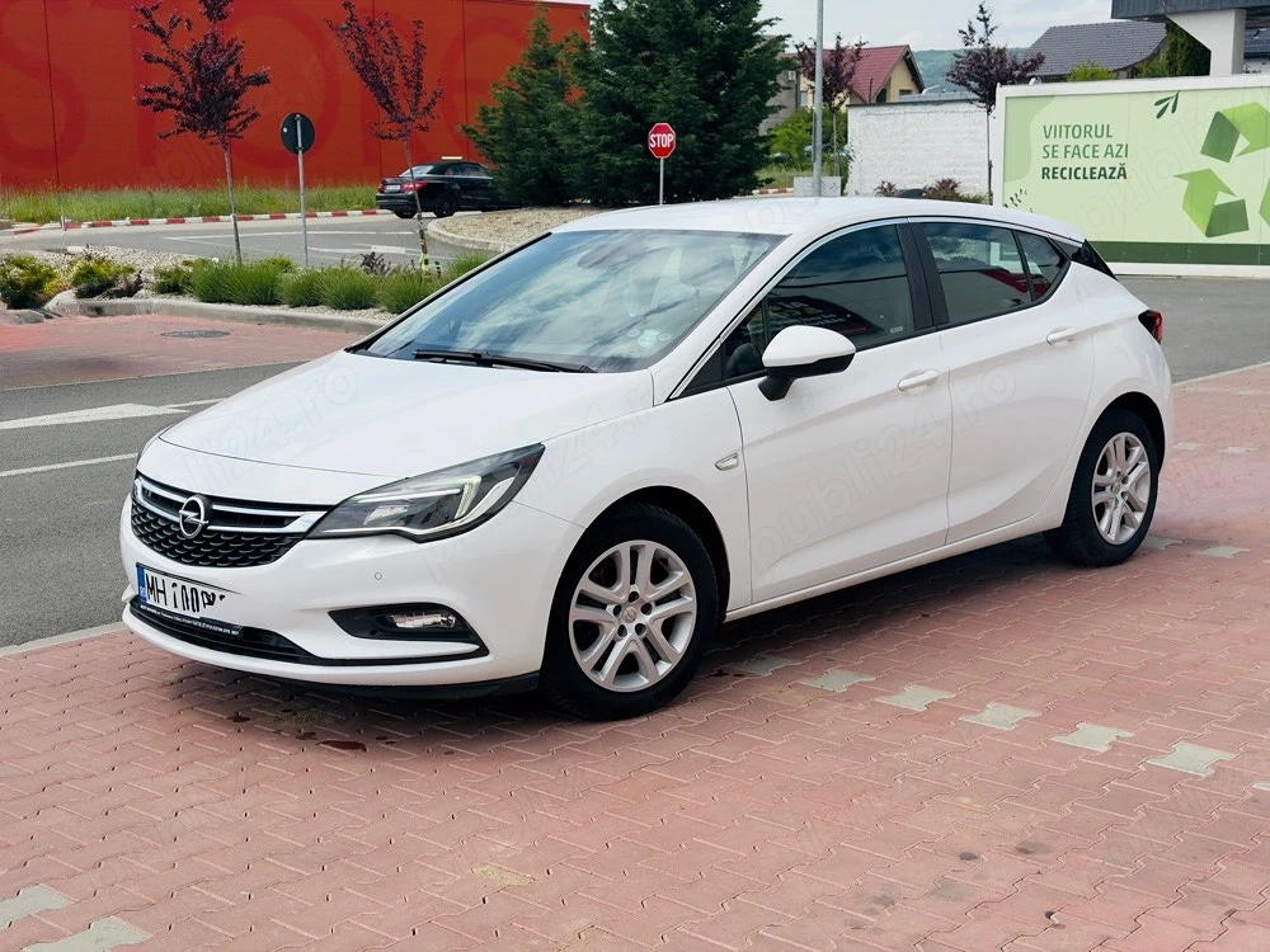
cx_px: 635
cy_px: 476
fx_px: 1761
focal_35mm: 48
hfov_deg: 39.7
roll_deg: +1.3
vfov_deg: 30.3
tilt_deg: -10.5
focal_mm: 6.76
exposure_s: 1/6024
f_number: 1.78
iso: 64
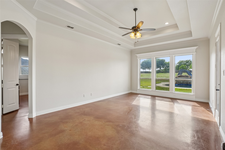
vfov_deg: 77.3
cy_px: 75
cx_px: 112
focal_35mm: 15
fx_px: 94
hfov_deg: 100.4
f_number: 8
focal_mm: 10
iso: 400
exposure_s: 1/160
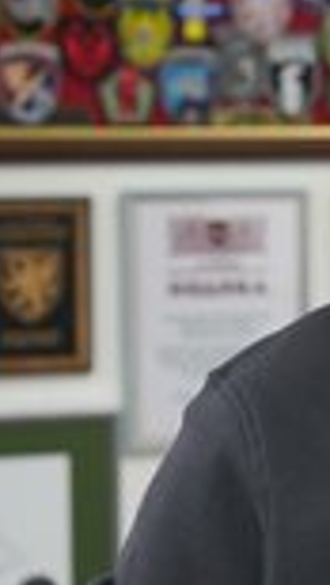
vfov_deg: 18.7
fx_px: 1768
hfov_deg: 10.4
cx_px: 421
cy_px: 218
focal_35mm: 114
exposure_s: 1/160
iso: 2500
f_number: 4
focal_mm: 42
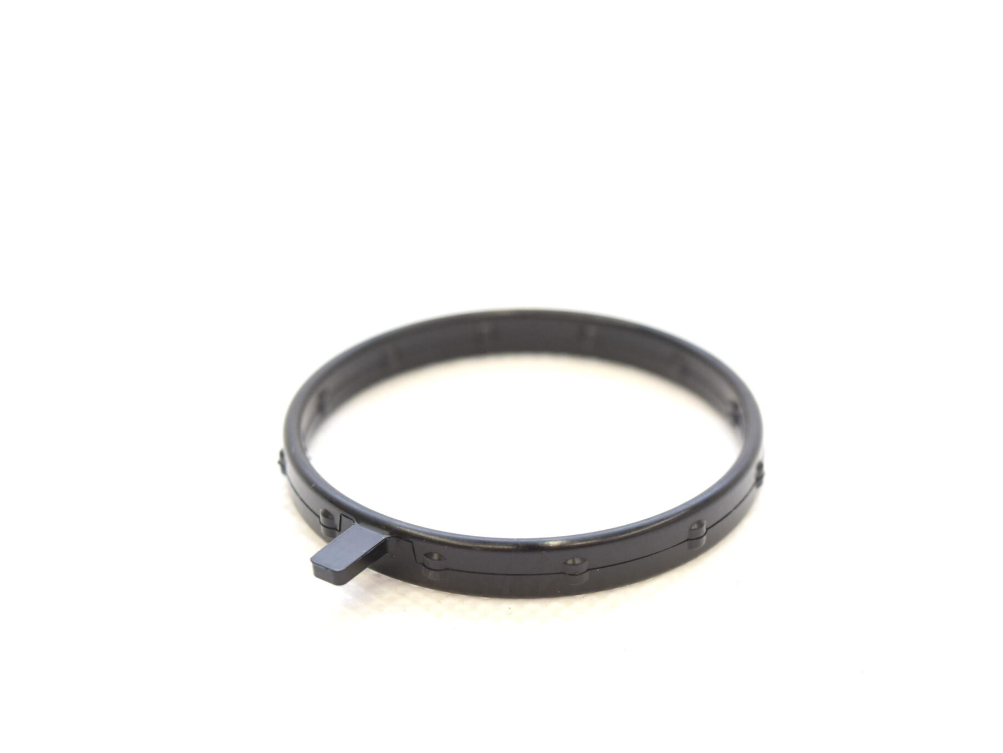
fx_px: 1884
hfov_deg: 29.8
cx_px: 555
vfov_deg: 22.6
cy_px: 377
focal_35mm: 65
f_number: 6.3
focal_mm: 40
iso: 400
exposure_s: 1/160
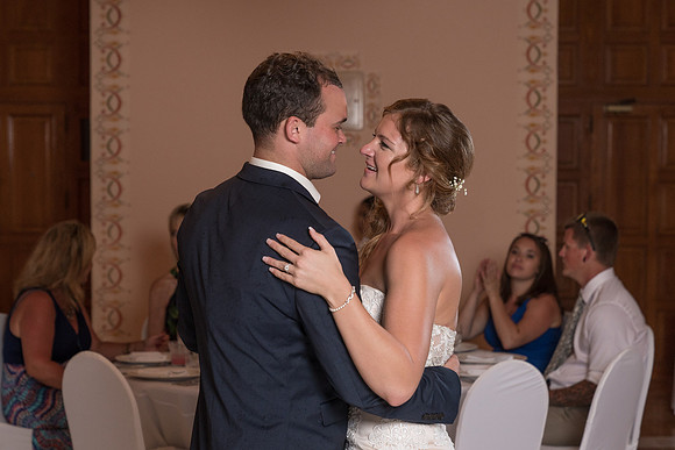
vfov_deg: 19.5
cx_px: 338
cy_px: 225
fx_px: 1313
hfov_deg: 28.8
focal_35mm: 70
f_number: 4
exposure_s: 1/200
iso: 1250
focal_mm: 70
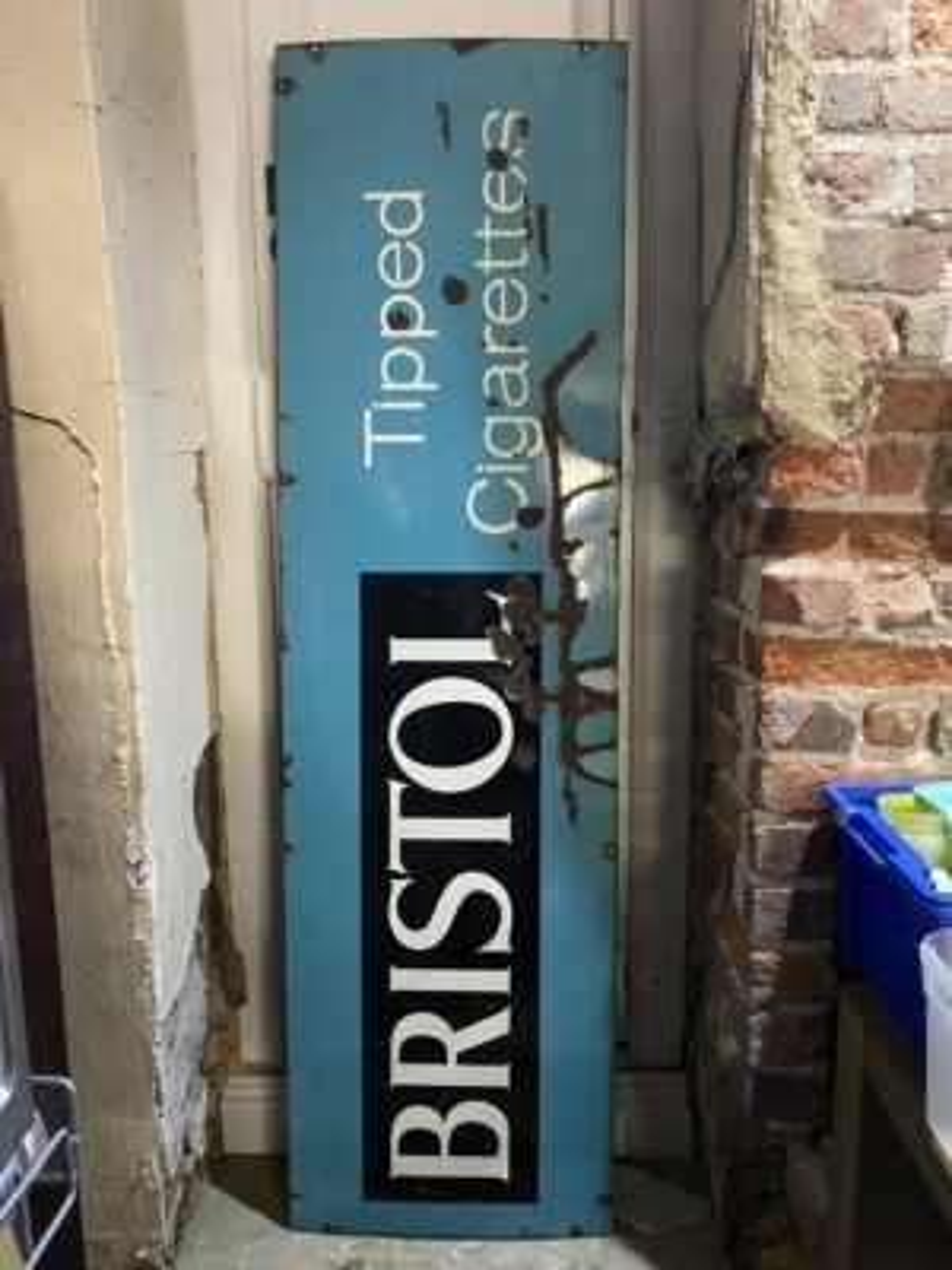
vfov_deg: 67.3
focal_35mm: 26
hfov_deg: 53.1
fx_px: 953
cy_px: 635
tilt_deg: -8.7
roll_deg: +0.6
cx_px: 476
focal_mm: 4.25
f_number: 1.8
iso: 500
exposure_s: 1/25
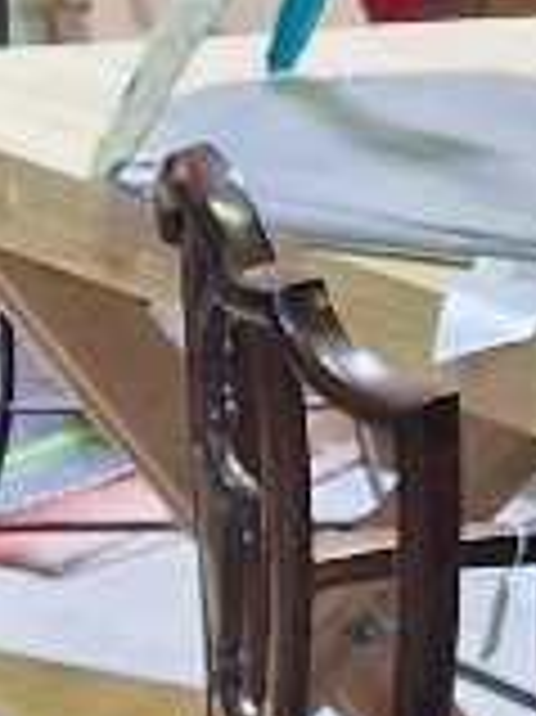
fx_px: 4217
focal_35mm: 204
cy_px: 815
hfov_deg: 6.7
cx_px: -1009
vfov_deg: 9.6
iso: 800
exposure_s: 1/25
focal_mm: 4
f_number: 1.8
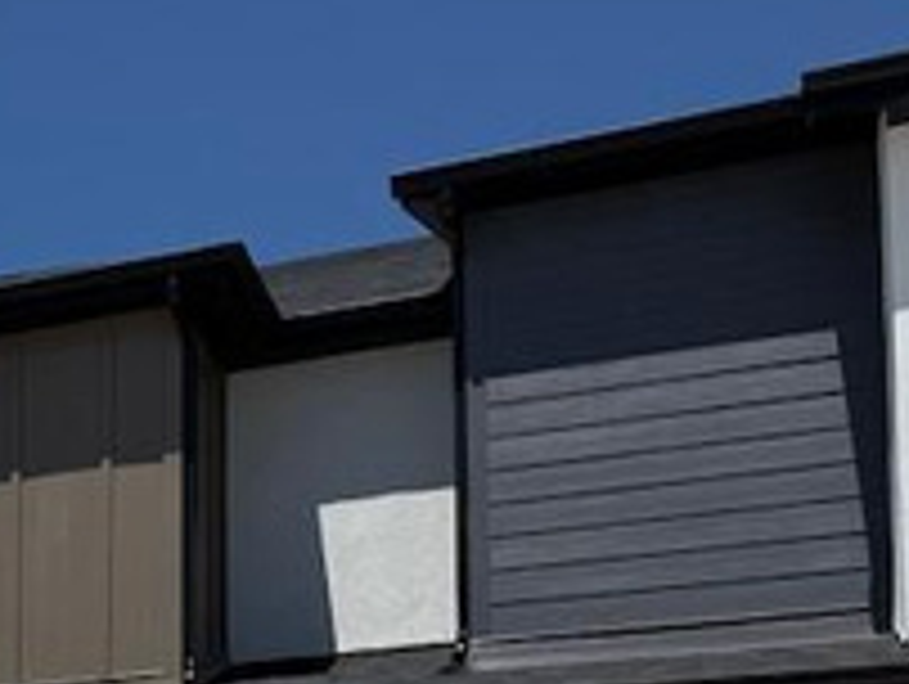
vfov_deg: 17.8
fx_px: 1998
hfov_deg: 21.5
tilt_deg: +5.2
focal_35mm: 76
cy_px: 968
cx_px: -450
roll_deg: -1.2
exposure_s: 1/10309
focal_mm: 6.76
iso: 80
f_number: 1.78
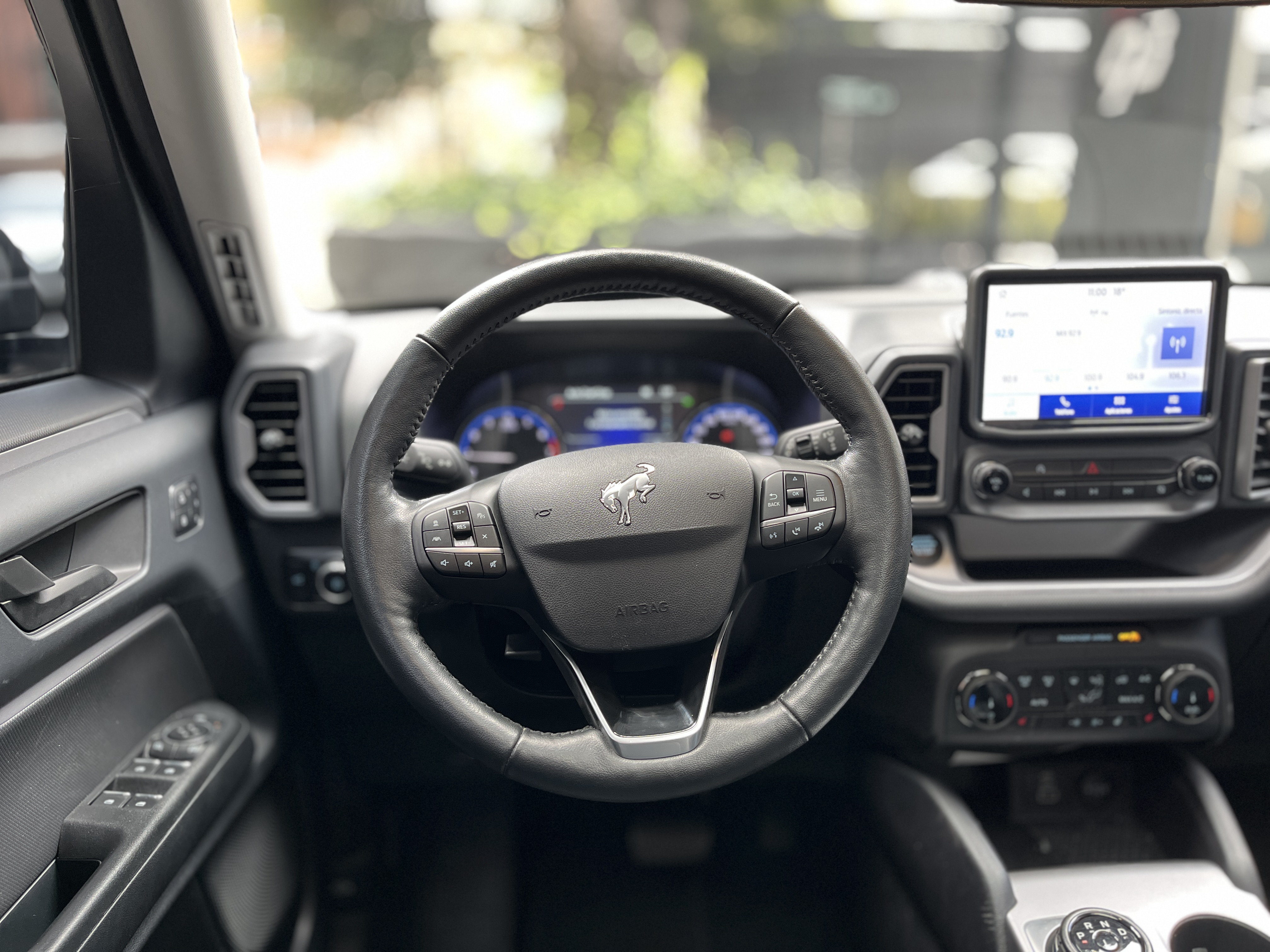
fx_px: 954
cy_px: 476
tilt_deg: -14.0
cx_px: 635
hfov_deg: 67.3
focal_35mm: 26
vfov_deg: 53.1
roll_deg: -0.7
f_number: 1.6
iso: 125
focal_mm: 5.1
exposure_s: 1/82
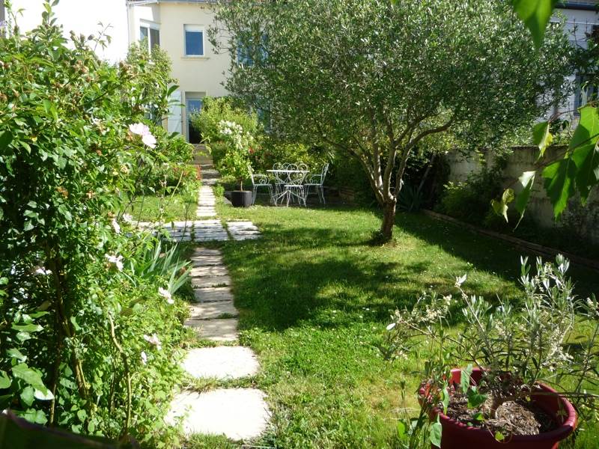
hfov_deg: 60.0
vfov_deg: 46.8
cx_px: 300
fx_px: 519
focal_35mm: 30
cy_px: 224
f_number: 4
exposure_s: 1/320
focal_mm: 5.2
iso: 100
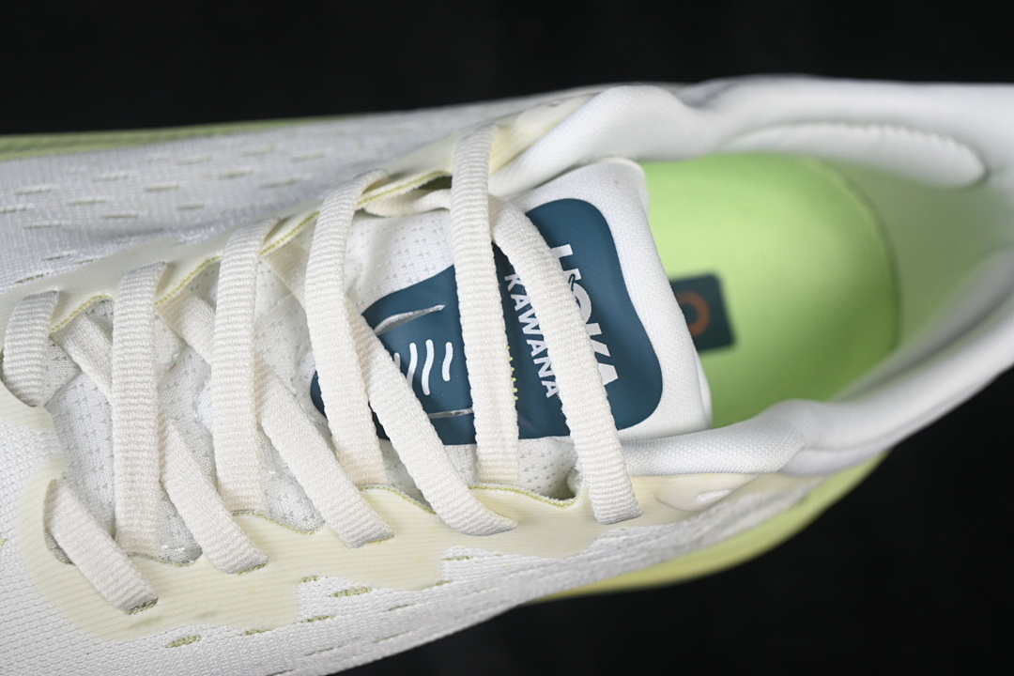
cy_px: 338
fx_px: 2112
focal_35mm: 75
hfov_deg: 27.0
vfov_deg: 18.2
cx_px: 507
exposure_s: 1/80
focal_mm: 50
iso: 160
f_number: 7.1
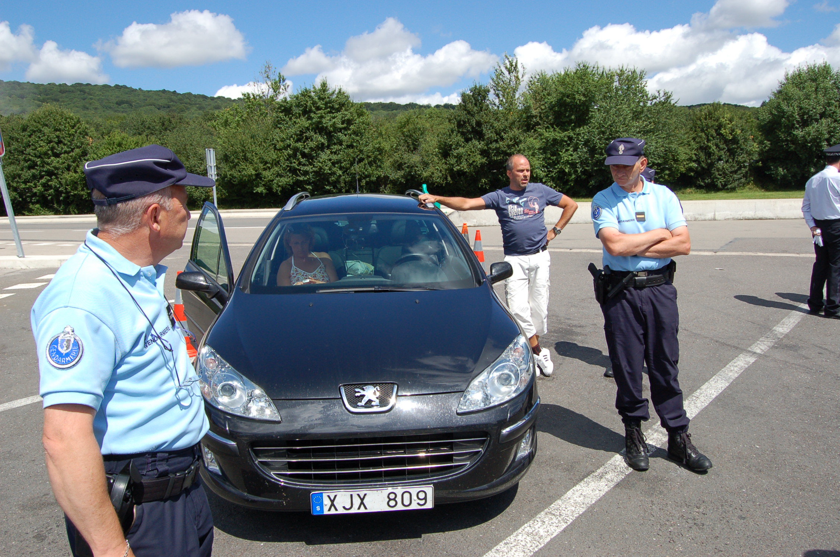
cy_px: 278
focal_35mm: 27
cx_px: 420
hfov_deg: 67.5
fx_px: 629
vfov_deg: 47.8
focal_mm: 18
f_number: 11
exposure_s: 1/500
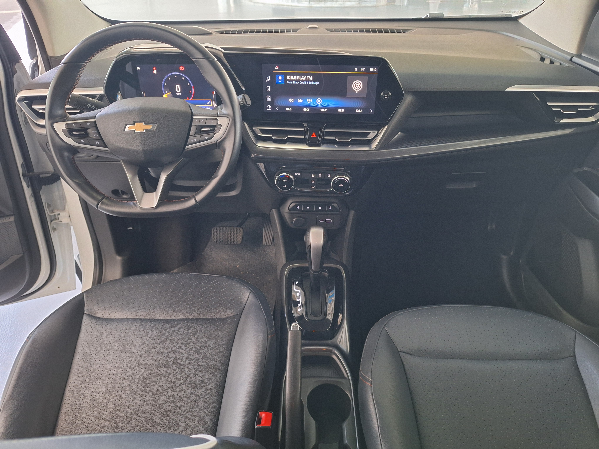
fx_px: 398
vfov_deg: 58.9
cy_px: 224
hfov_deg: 73.9
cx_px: 300
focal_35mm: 23
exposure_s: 1/24
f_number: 1.8
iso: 400
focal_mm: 5.54
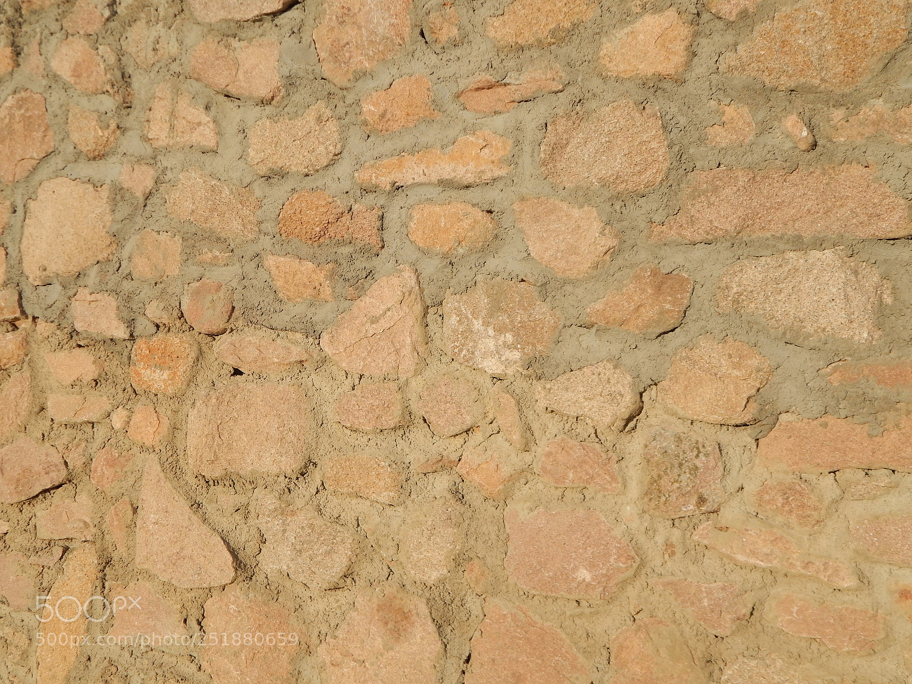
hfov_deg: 43.9
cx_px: 456
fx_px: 1133
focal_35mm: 43
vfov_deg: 33.6
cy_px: 342
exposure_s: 1/640
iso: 125
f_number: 7.1
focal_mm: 7.7
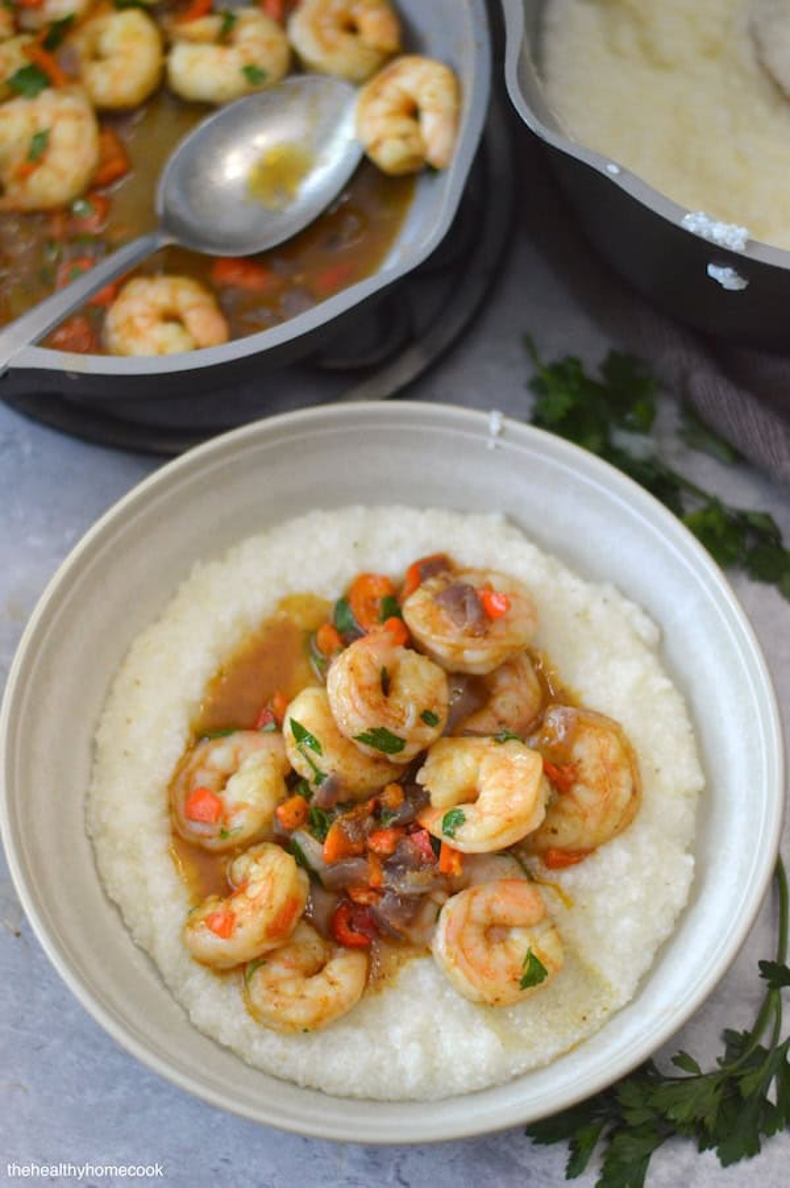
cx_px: 395
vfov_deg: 27.0
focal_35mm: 75
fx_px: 2472
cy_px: 594
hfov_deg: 18.2
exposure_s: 1/500
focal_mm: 50
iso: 1800
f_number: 2
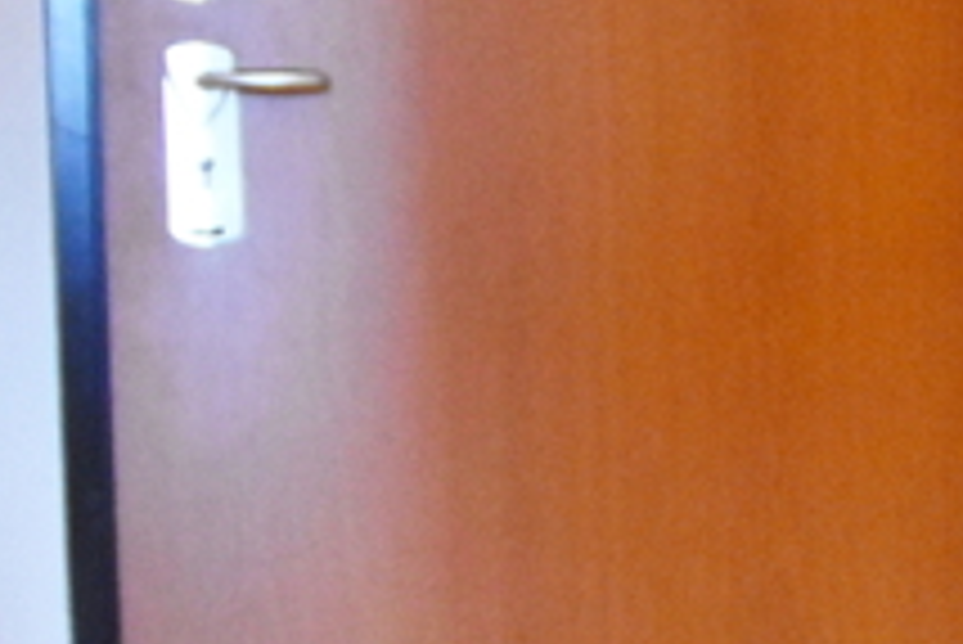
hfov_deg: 16.9
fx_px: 2703
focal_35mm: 101
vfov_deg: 13.6
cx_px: 1706
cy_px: 392
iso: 2200
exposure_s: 1/125
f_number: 4.8
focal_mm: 12
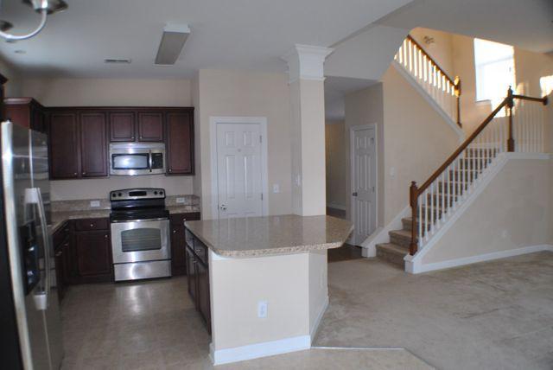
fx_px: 507
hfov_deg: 57.2
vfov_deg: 40.0
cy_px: 185
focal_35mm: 33
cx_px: 276
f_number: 4
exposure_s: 1/15
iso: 400
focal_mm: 22
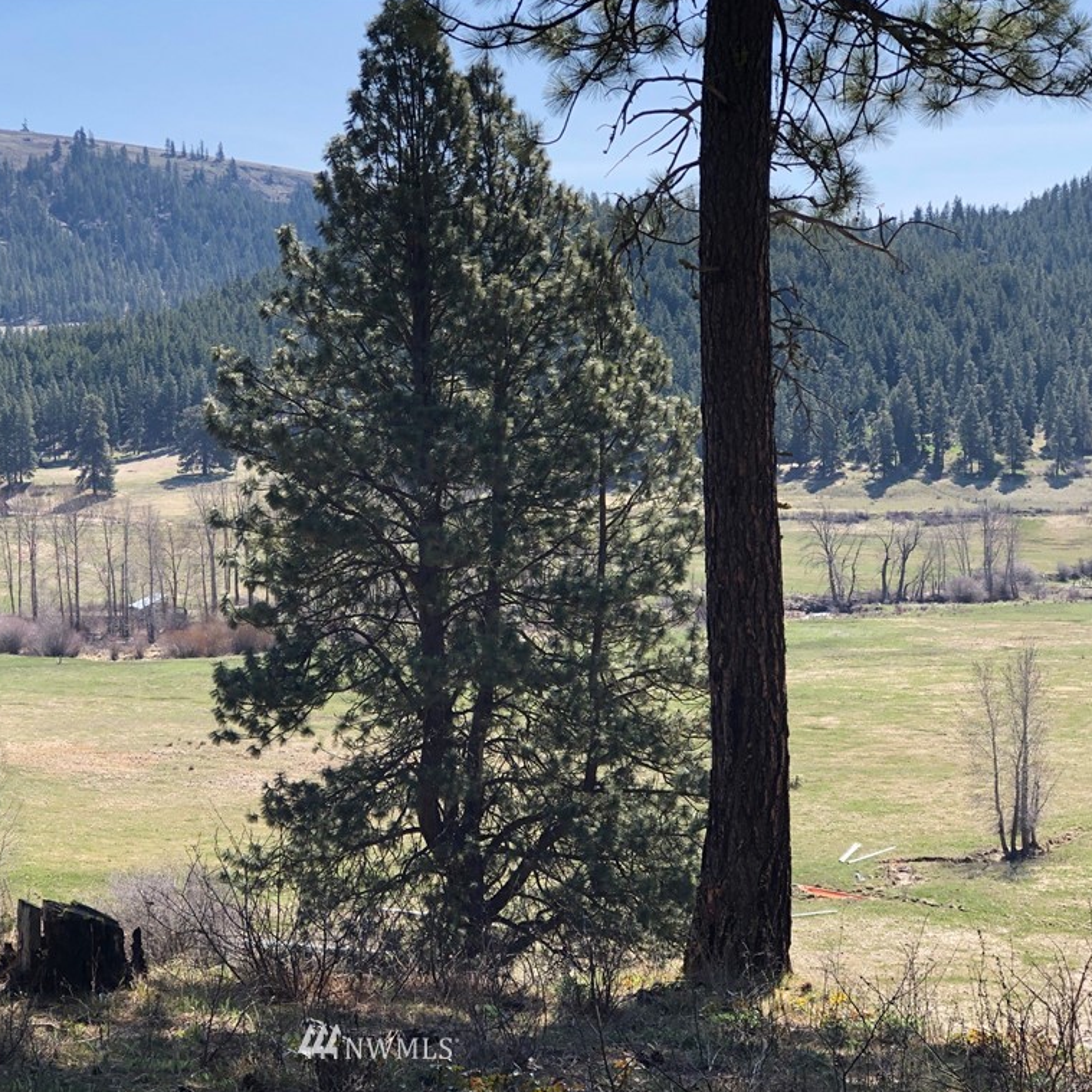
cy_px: 544
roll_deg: +1.1
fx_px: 2427
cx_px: 378
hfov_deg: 25.2
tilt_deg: -2.9
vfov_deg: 25.4
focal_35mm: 68
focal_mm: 6.6
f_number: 2.8
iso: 20
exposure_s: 1/329
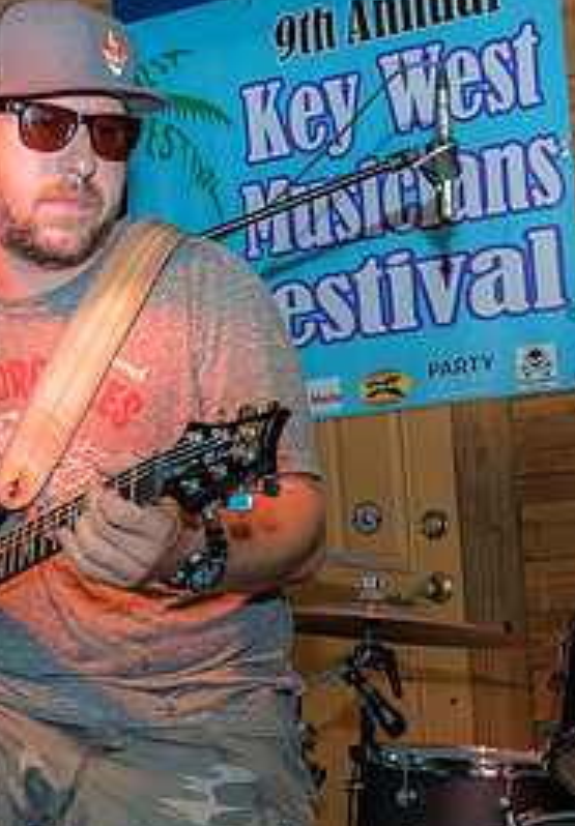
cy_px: 614
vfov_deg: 22.9
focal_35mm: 87
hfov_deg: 16.1
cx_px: 132
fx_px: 2025
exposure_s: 1/160
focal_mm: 32
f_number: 5.6
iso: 400
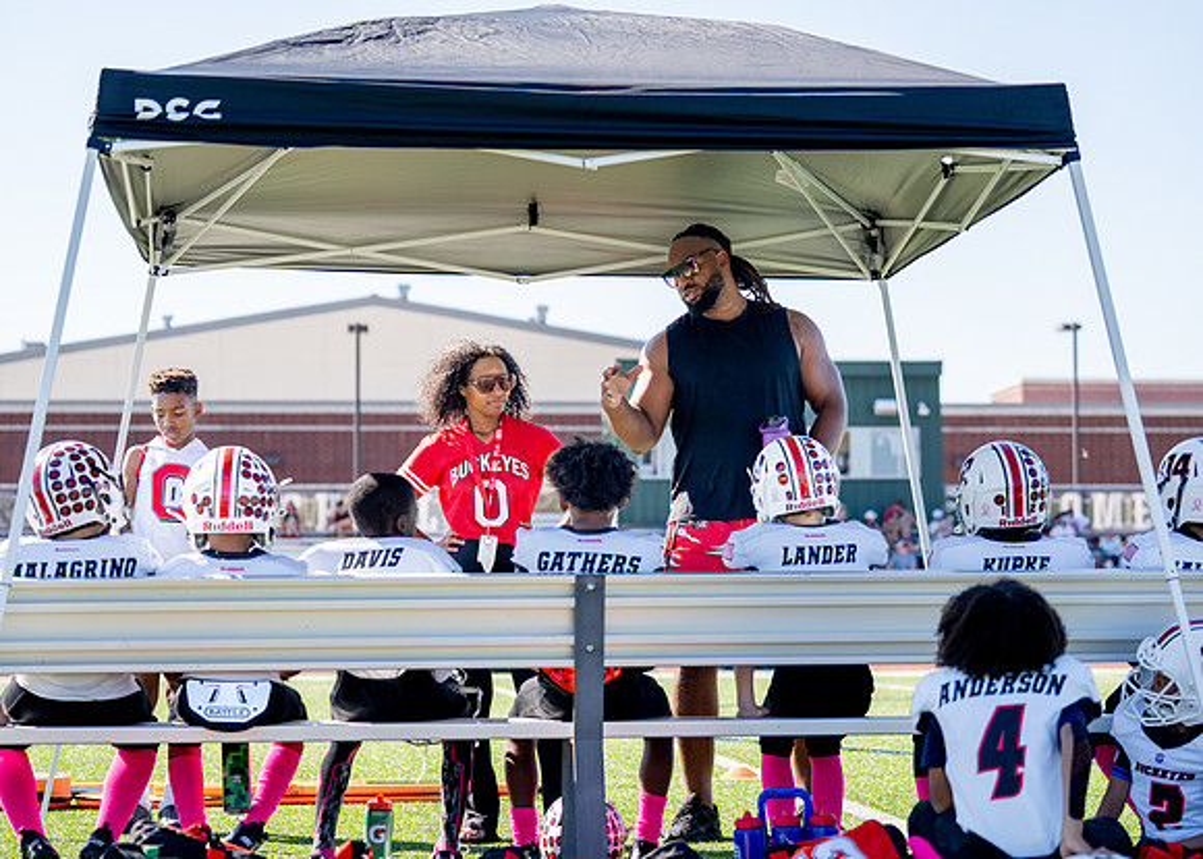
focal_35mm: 78
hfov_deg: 25.4
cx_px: 624
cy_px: 428
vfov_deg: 18.3
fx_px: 2671
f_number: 2.8
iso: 250
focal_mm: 70
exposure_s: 1/1600
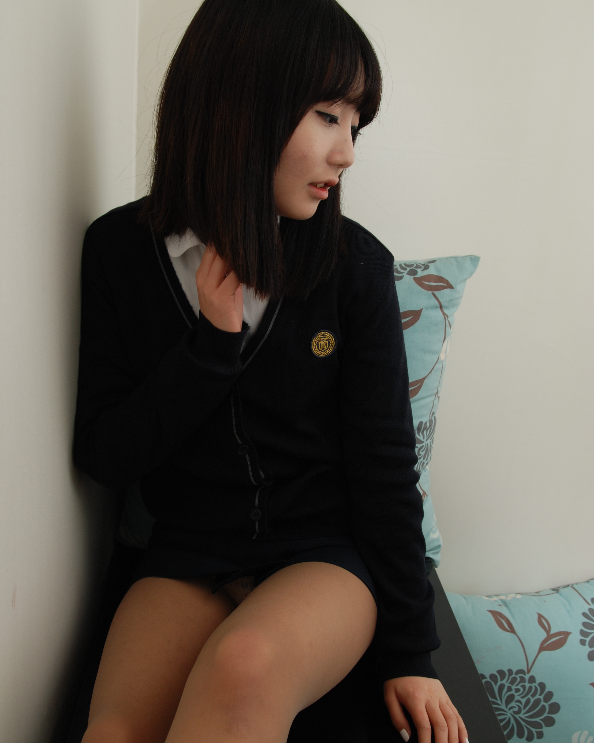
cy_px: 368
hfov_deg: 39.2
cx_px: 298
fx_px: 835
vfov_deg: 47.9
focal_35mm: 38
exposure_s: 1/200
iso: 200
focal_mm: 22
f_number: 7.1
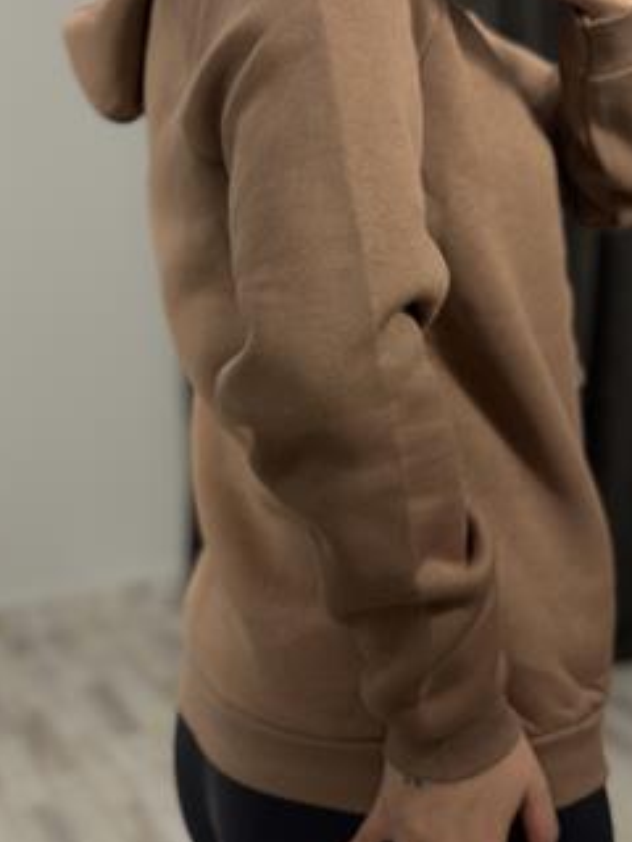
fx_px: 1509
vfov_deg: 31.0
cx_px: 292
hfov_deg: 23.6
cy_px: 309
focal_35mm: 62
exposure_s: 1/100
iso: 160
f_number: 1.78
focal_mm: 6.86
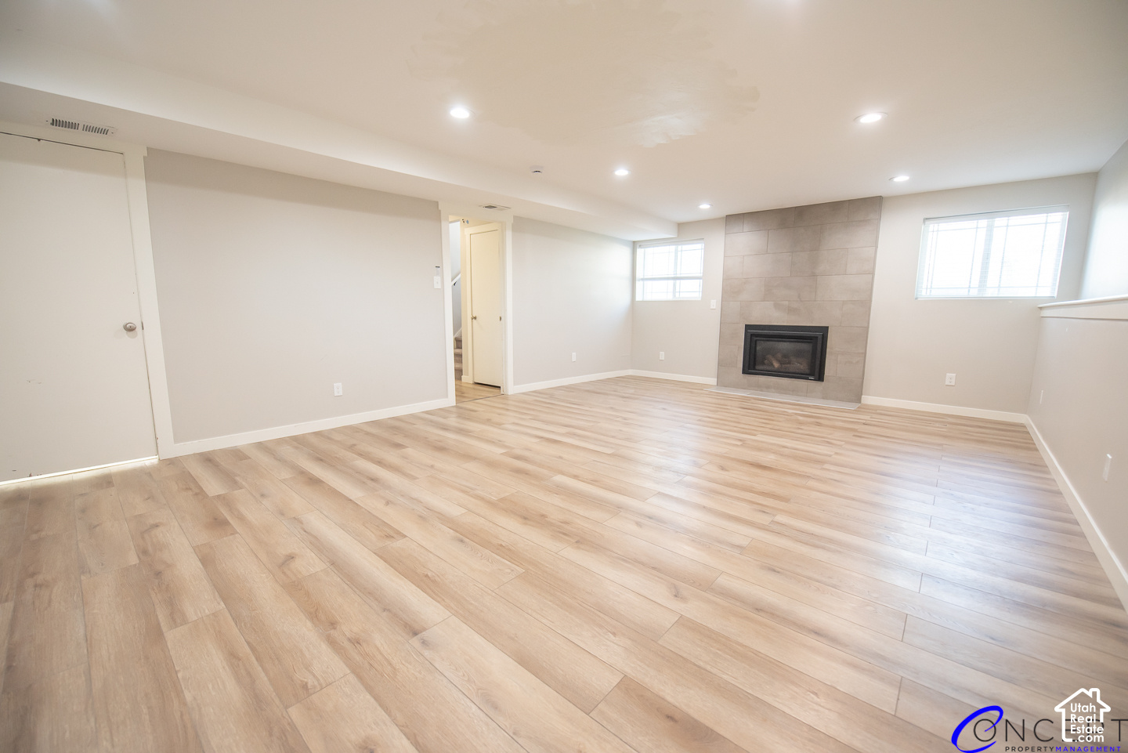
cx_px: 564
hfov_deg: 104.2
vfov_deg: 81.2
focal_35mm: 14
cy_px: 376
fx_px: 439
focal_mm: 14
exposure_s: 1/160
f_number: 3.5
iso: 1000
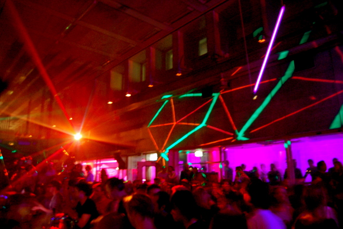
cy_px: 114
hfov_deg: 67.4
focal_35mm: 27
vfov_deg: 47.9
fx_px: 257
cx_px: 172
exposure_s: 1
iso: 1600
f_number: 3.5
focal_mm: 18
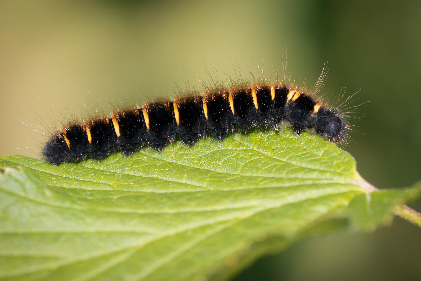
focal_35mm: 150
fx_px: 1755
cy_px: 140
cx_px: 210
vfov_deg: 9.2
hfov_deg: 13.7
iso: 560
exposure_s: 1/320
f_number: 8
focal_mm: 150
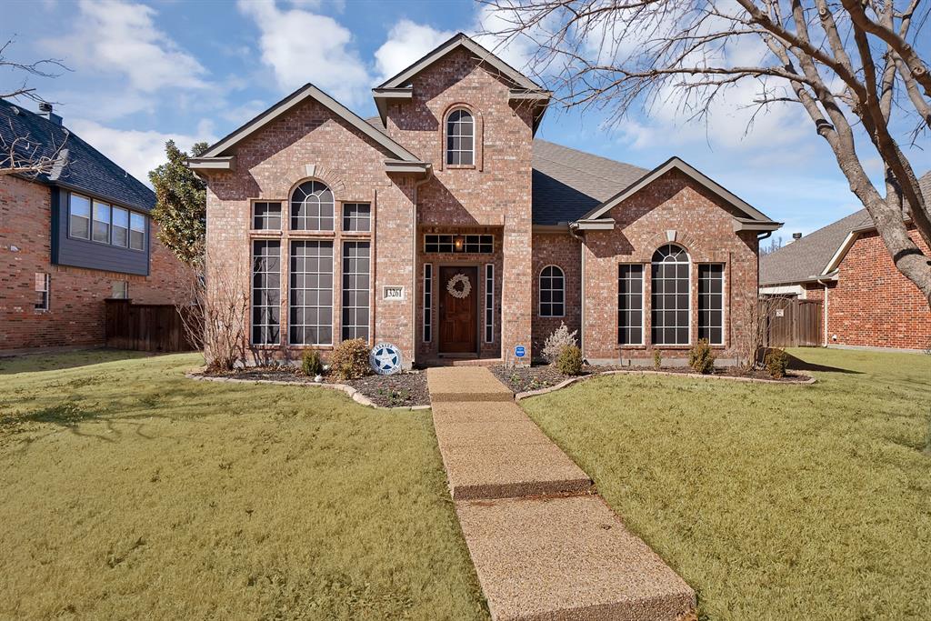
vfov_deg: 61.9
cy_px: 310
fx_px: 517
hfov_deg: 84.0
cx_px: 466
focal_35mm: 20
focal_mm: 20
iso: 640
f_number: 9
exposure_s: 1/400
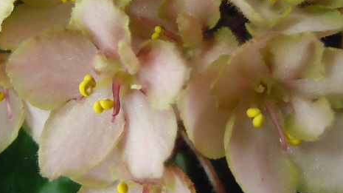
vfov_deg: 20.5
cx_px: 128
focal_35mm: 57
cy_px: 7
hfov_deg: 36.4
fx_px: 518
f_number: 3.5
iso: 800
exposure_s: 1/80
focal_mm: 5.4
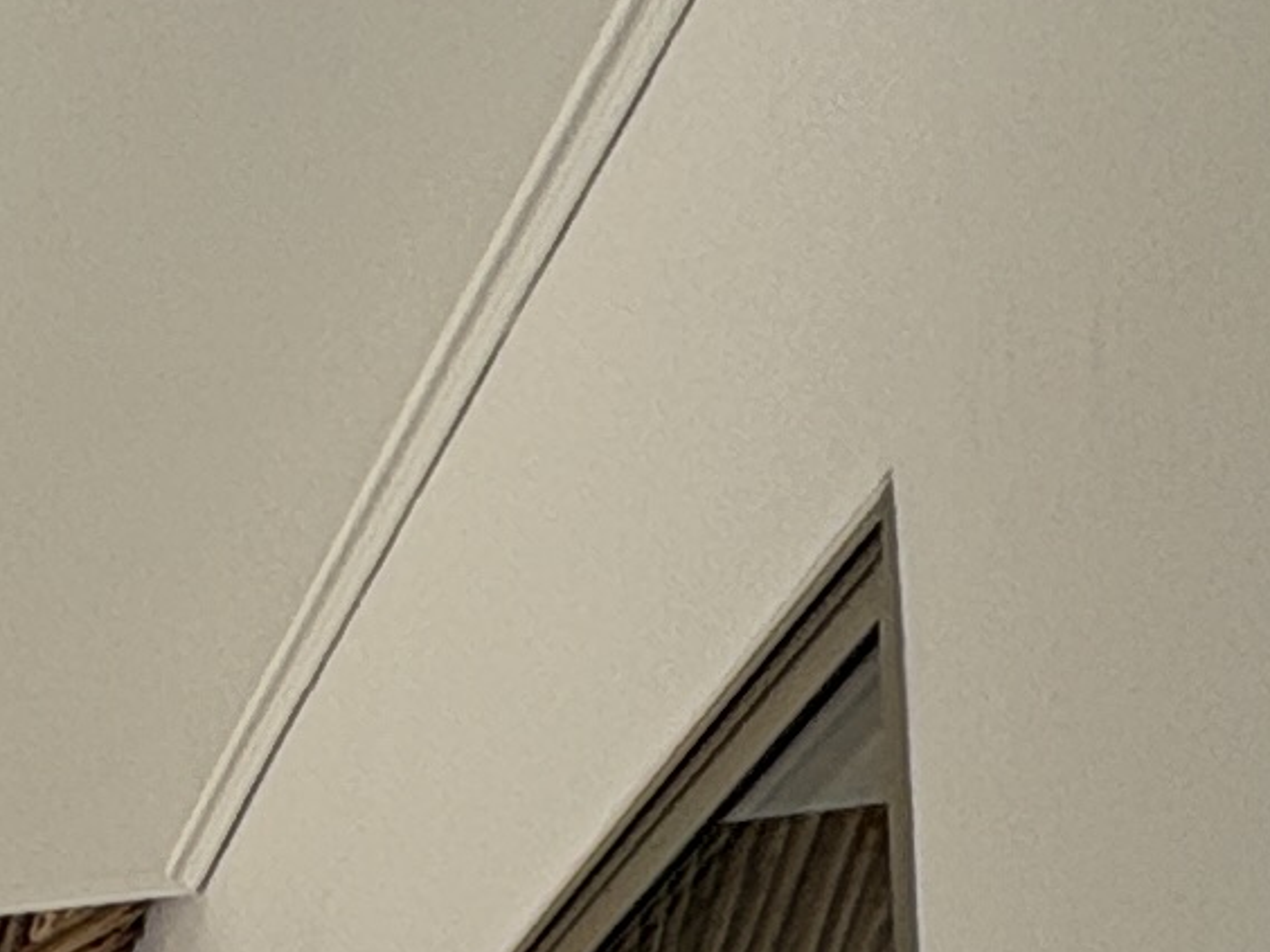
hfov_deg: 13.9
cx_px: -1768
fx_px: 3669
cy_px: 2185
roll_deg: +1.7
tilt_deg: +2.6
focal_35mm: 100
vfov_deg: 12.2
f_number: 2.2
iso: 50
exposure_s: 1/657
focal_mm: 2.22
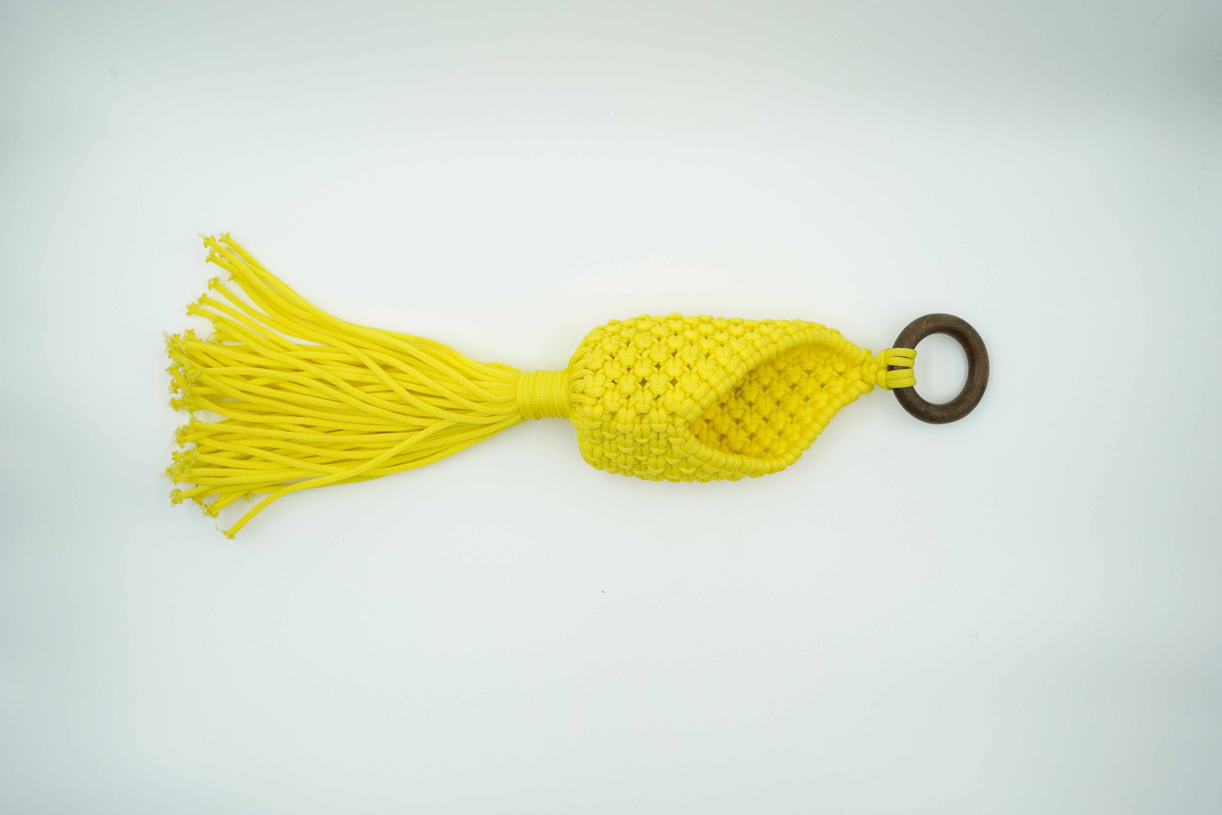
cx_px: 611
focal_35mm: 33
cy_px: 408
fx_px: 1120
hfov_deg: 57.2
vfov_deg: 40.0
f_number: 11
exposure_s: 1/200
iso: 3200
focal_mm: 33
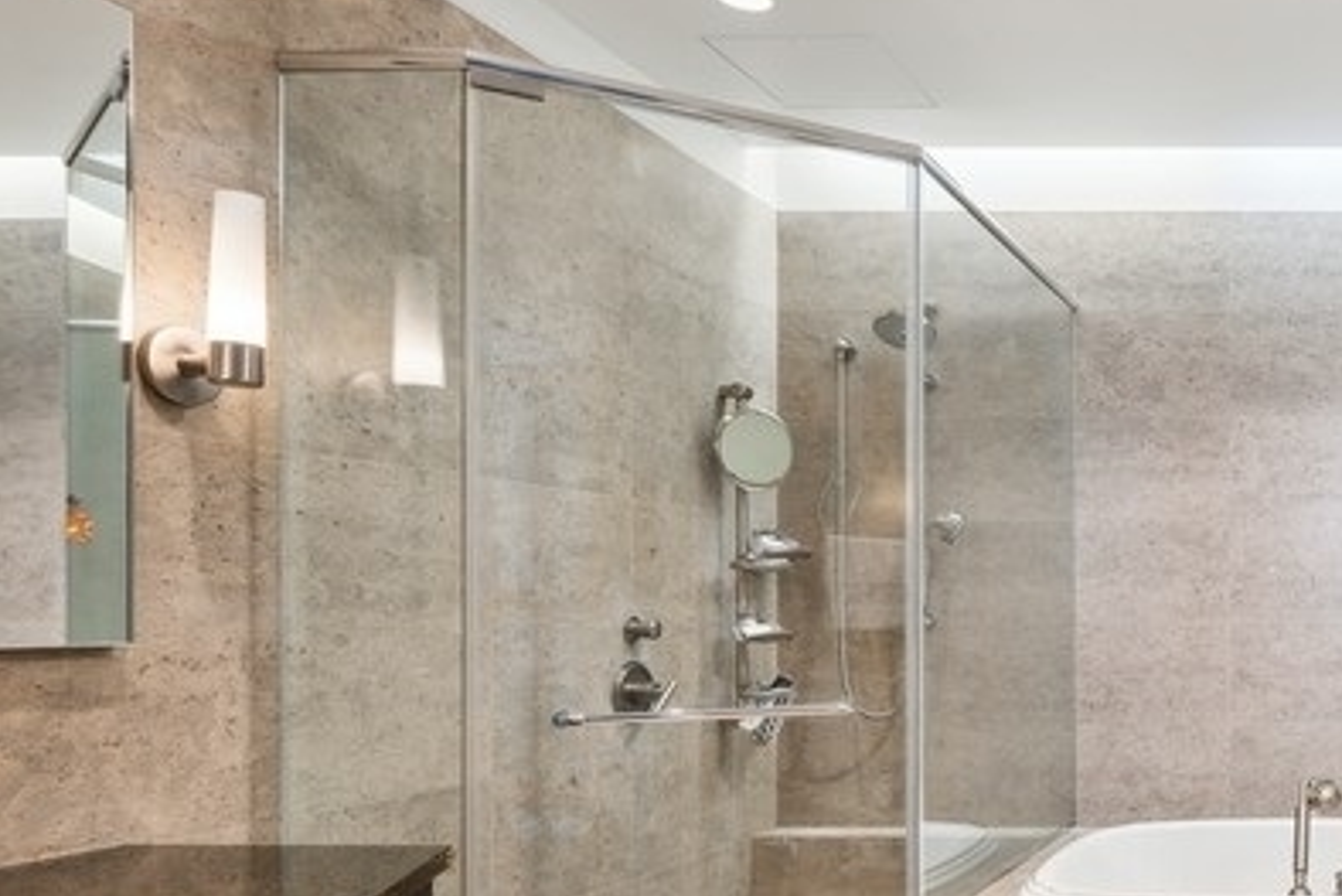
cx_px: 1362
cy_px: 589
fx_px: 1193
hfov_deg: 47.8
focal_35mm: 32
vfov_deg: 40.7
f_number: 9.5
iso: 200
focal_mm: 14
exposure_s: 1/20
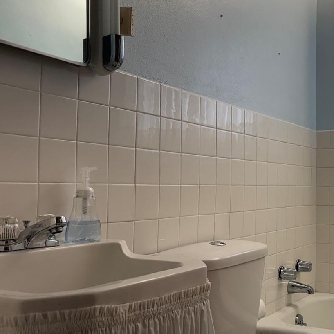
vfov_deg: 37.6
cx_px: 315
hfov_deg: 34.9
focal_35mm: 45
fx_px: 491
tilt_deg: +2.7
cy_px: 166
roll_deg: +0.0
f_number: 1.6
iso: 50
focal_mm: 5.96
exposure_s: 1/211
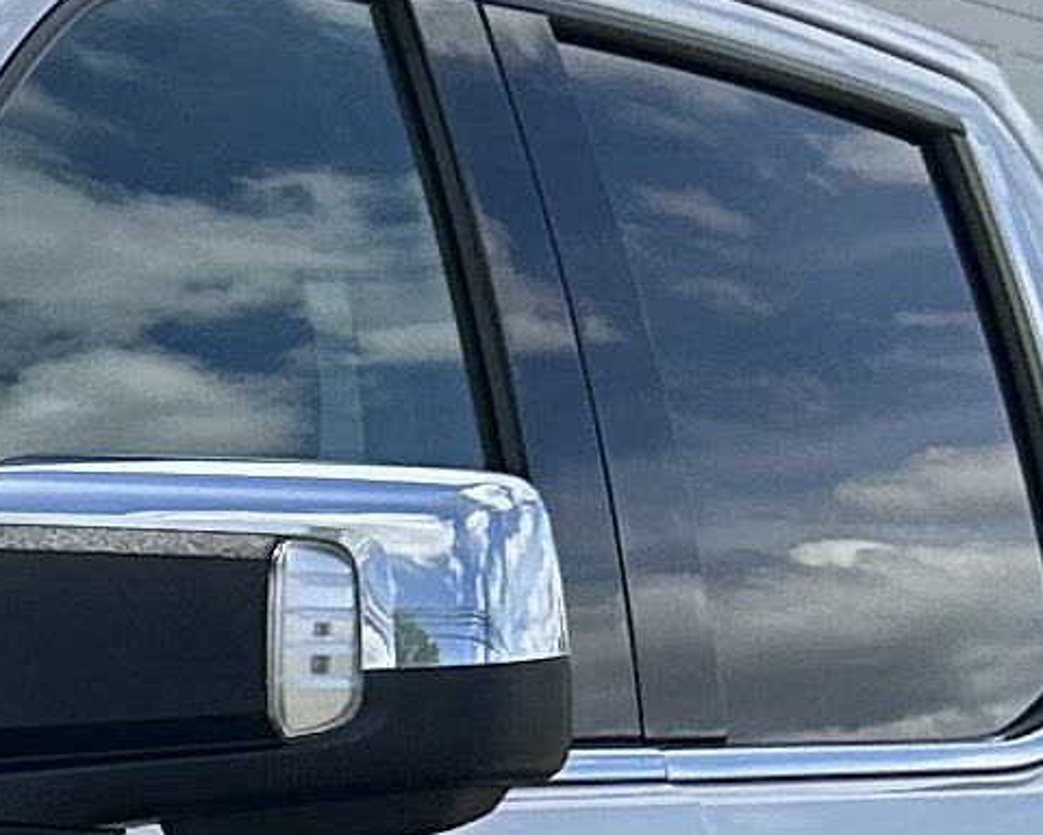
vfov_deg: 7.2
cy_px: 1222
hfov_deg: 8.5
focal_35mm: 213
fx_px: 6575
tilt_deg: -5.6
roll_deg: -3.0
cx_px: -1143
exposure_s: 1/2841
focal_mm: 5.7
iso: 50
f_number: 1.5
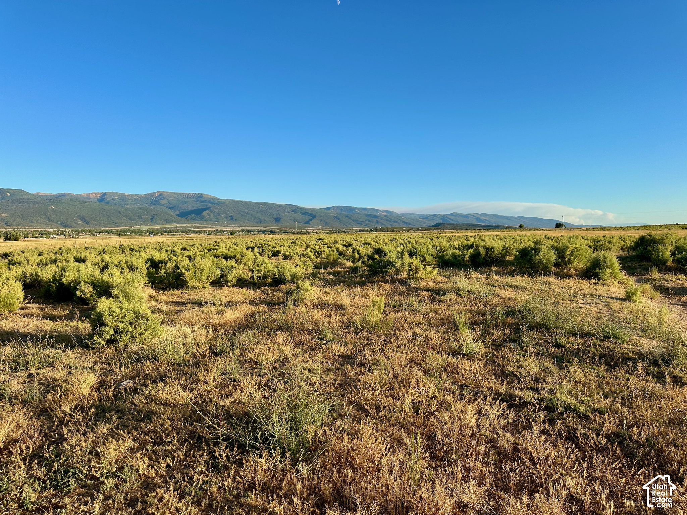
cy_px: 258
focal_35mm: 24
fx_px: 476
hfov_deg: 71.6
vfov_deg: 56.8
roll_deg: +1.2
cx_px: 344
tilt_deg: -3.1
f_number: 1.78
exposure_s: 1/2525
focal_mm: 6.86
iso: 80
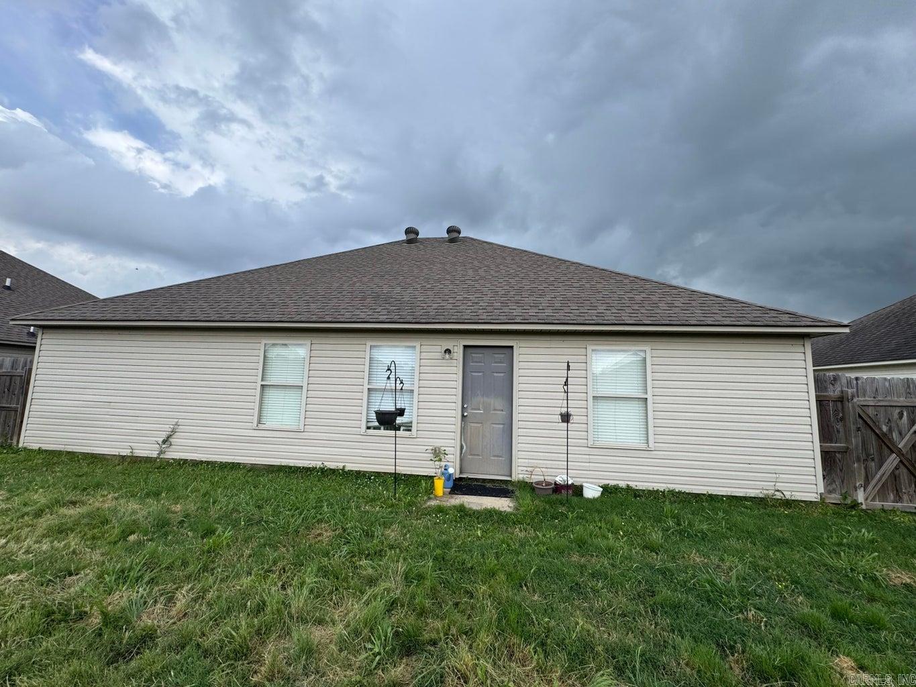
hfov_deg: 102.1
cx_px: 458
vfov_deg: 85.7
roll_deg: -1.4
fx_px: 370
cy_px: 344
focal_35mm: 14
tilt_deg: +8.8
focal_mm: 2.22
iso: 40
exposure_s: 1/1198
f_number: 2.2
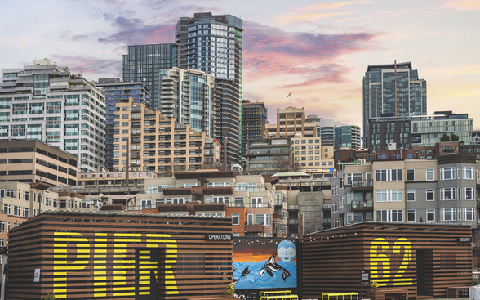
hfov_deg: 38.9
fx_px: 680
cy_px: 161
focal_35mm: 52
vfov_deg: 24.8
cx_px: 238
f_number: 8
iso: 100
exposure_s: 1/50
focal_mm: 50
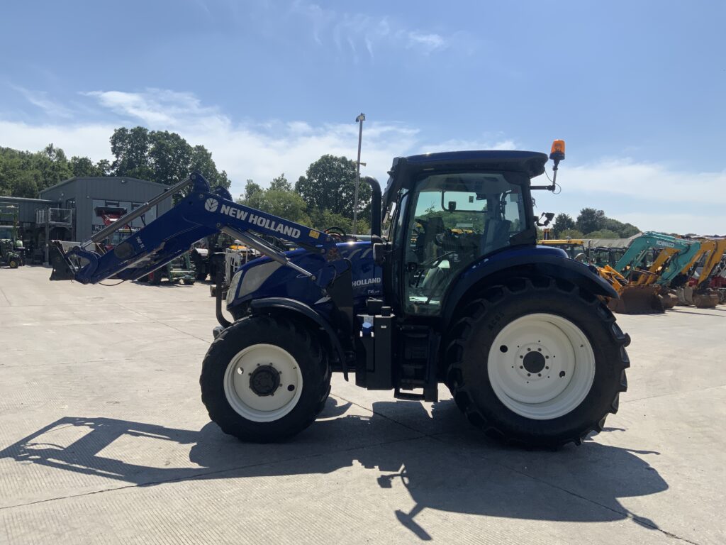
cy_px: 272
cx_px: 363
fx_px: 608
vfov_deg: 48.2
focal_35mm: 29
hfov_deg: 61.7
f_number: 1.8
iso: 20
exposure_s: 1/2667
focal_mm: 3
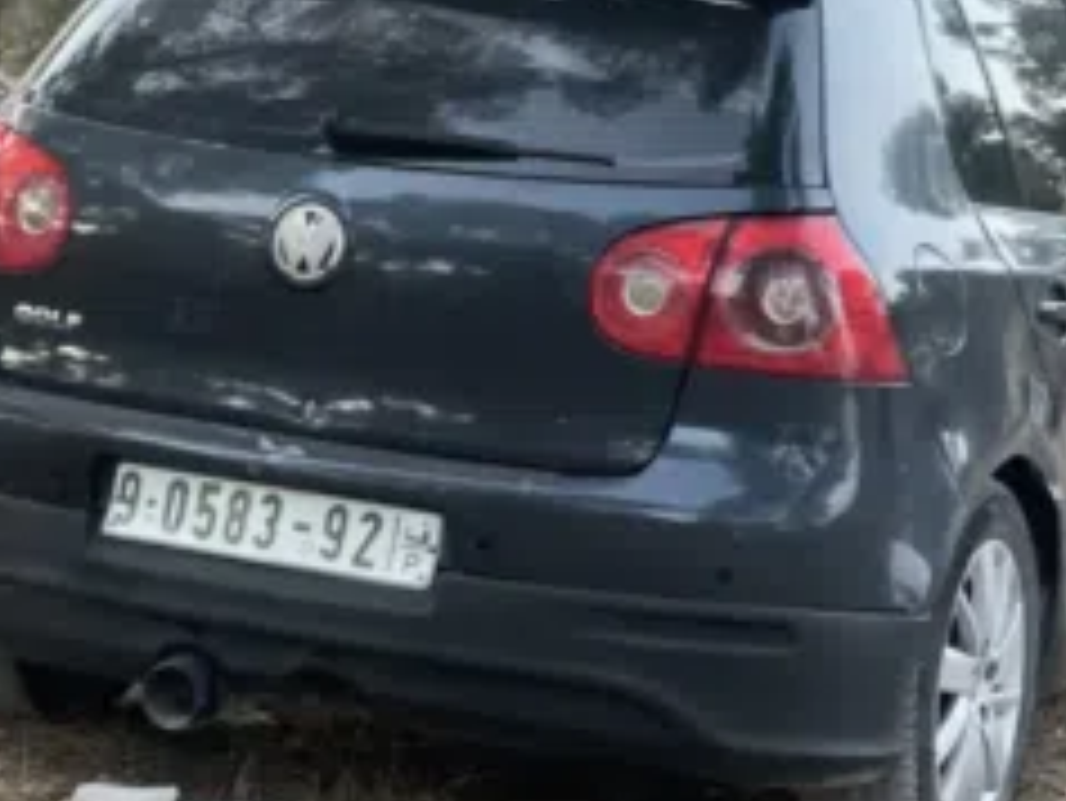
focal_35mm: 108
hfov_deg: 18.2
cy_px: 279
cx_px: 616
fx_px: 3328
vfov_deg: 13.7
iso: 640
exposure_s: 1/15
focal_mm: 7.5
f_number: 2.2
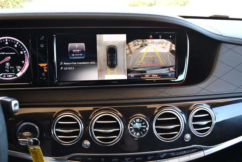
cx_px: 121
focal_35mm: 36
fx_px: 242
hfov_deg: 53.1
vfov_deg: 36.9
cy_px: 81
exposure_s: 1/200
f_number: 3.5
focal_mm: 18
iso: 800
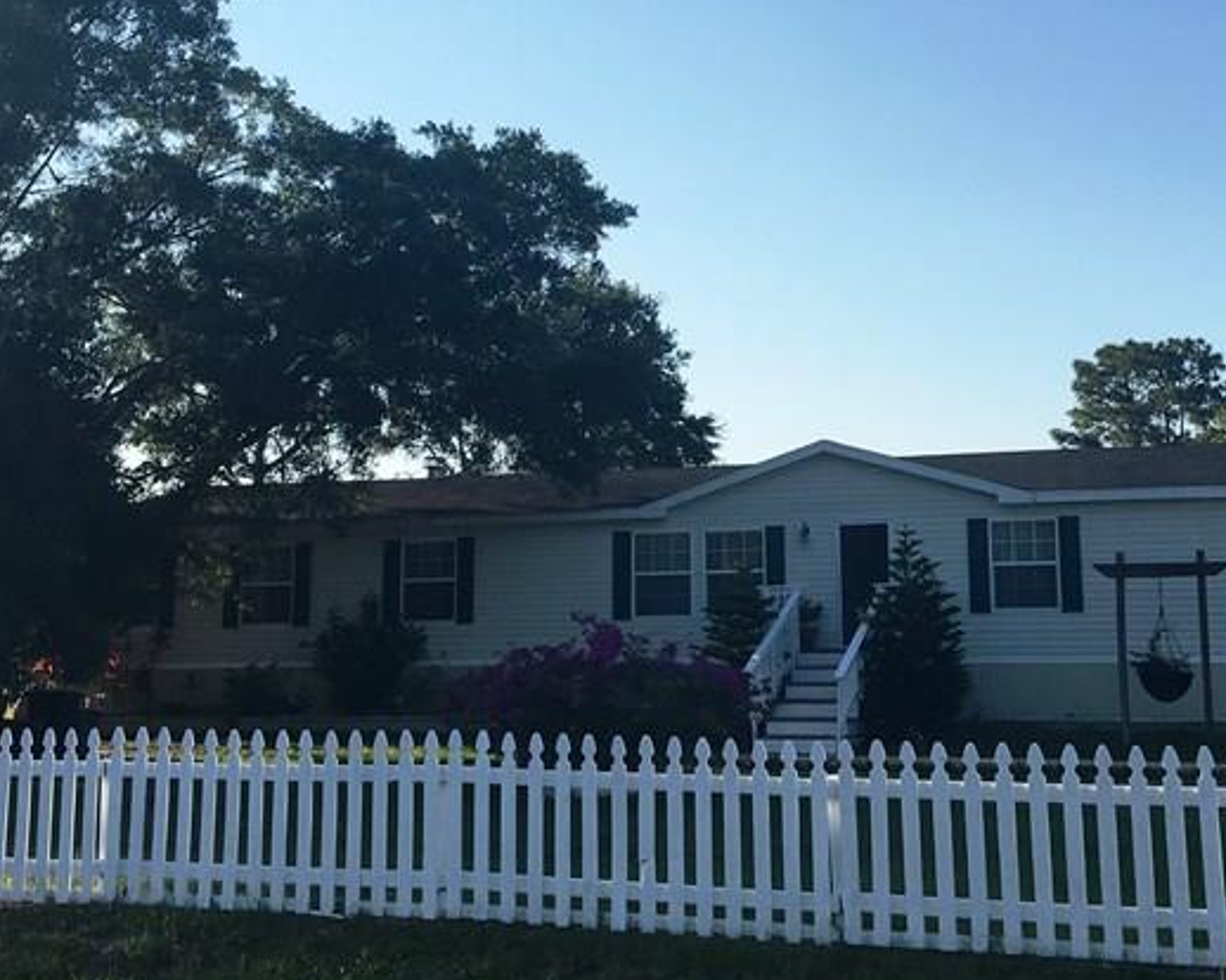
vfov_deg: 26.9
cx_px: 696
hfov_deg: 33.5
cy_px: 291
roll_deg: +0.2
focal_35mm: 56
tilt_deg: +10.9
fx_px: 2031
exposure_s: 1/1261
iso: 25
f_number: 2.2
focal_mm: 4.15
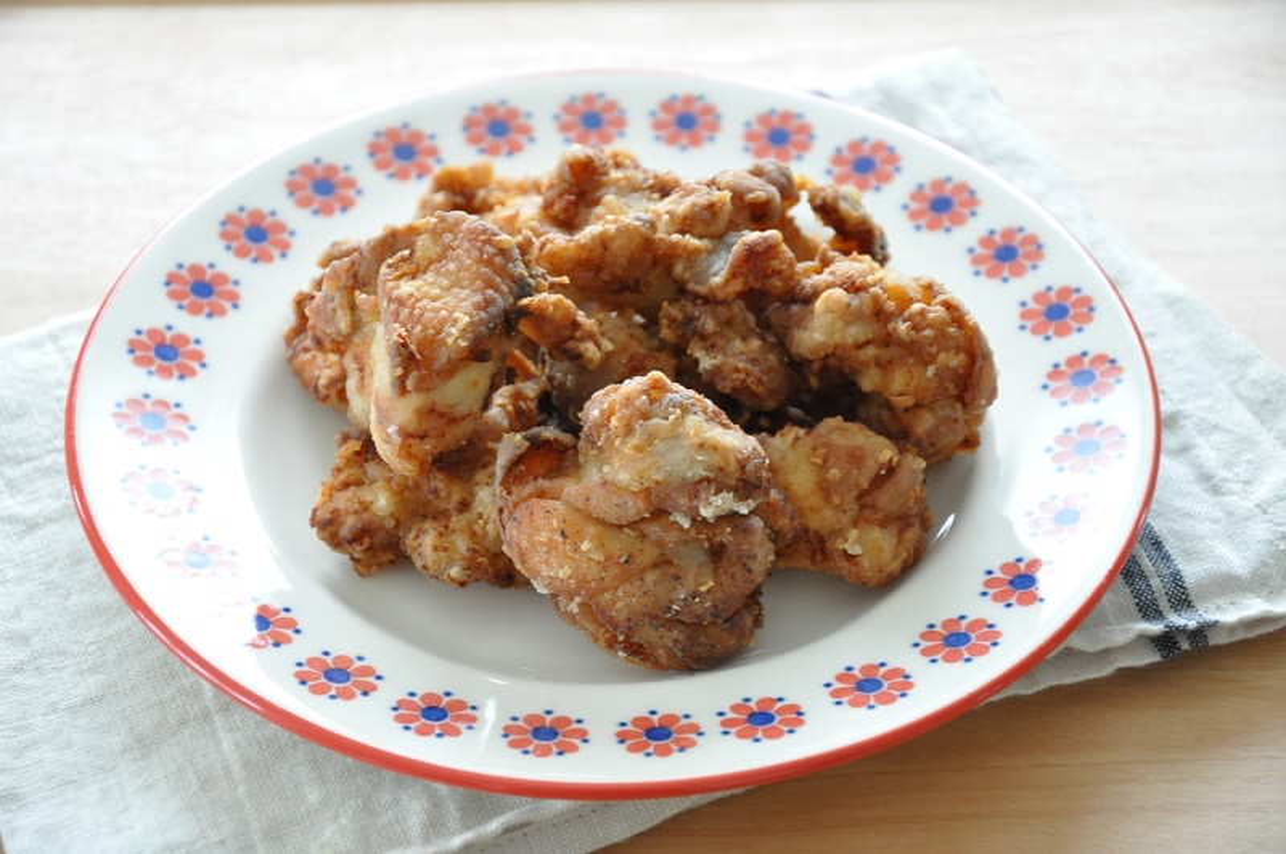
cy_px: 427
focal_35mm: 112
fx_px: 4013
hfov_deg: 18.2
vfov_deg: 12.1
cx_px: 643
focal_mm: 75
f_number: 5.3
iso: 1600
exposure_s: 1/30
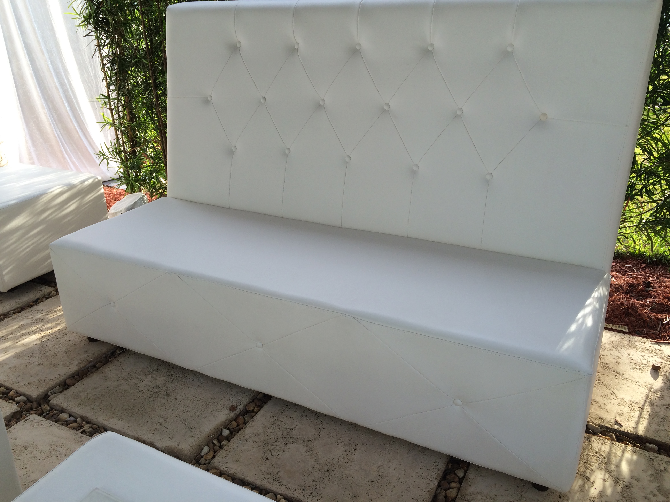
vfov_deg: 48.2
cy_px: 251
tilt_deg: -23.2
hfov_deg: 61.7
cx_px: 335
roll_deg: +2.4
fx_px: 561
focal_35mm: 29
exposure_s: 1/155
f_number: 2.2
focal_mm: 4.15
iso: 32
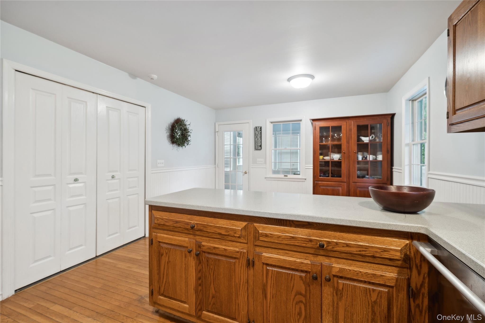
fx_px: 202
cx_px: 242
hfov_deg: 100.4
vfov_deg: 77.3
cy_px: 162
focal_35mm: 15
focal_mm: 15
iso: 200
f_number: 8
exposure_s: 1/2.5
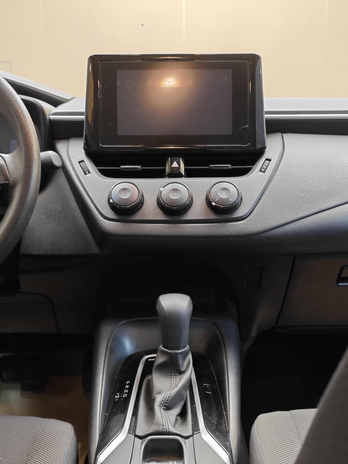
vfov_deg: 41.2
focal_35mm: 46
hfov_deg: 31.5
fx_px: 617
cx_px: 174
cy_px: 232
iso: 500
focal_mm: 8.7
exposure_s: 1/25
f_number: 1.9
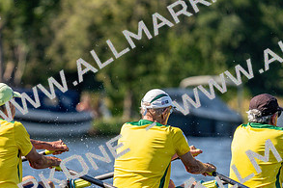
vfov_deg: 1.8
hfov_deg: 2.8
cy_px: 132
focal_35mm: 745
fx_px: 5853
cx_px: 101
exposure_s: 1/1600
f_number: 6.3
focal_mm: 376
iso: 320
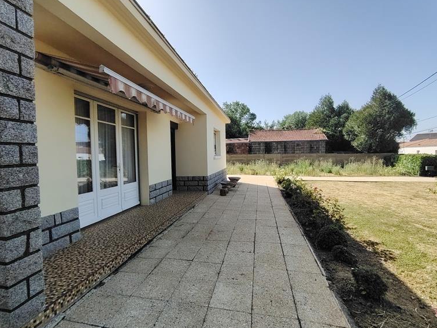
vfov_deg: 71.6
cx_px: 218
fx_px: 227
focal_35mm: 18
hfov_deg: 87.8
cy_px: 167
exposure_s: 1/2150
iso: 100
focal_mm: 1.42
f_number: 2.2
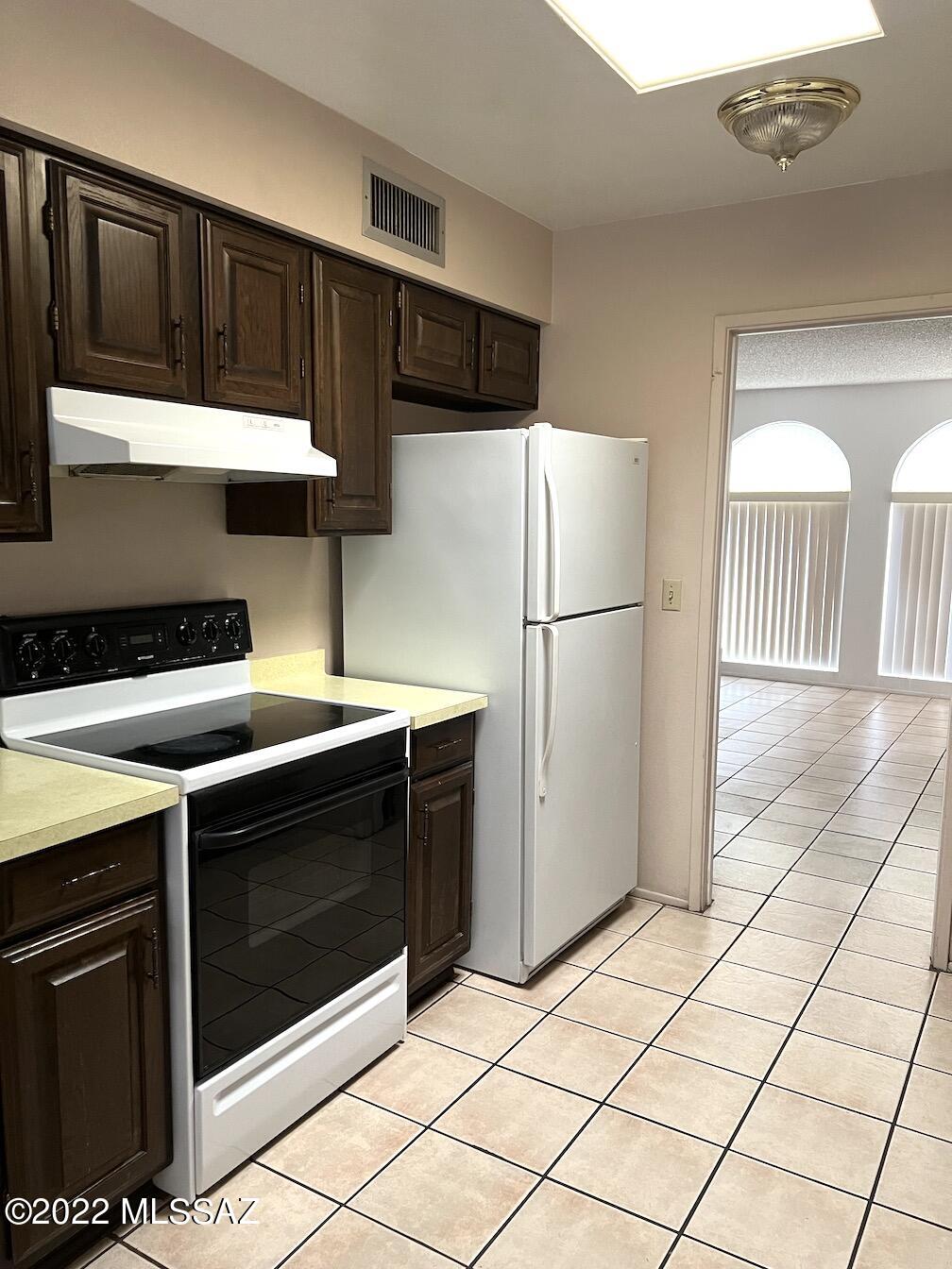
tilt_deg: -6.2
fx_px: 953
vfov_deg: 67.3
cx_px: 476
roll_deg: -1.3
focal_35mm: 26
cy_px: 634
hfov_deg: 53.1
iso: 320
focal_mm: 5.7
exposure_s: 1/60
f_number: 1.5
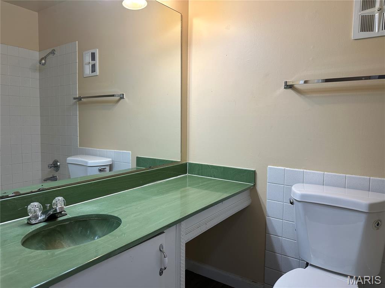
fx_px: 267
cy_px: 144
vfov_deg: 56.8
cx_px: 192
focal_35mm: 24
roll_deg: -0.7
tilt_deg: -4.4
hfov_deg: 71.6
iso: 100
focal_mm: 6.86
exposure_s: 1/120
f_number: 1.78
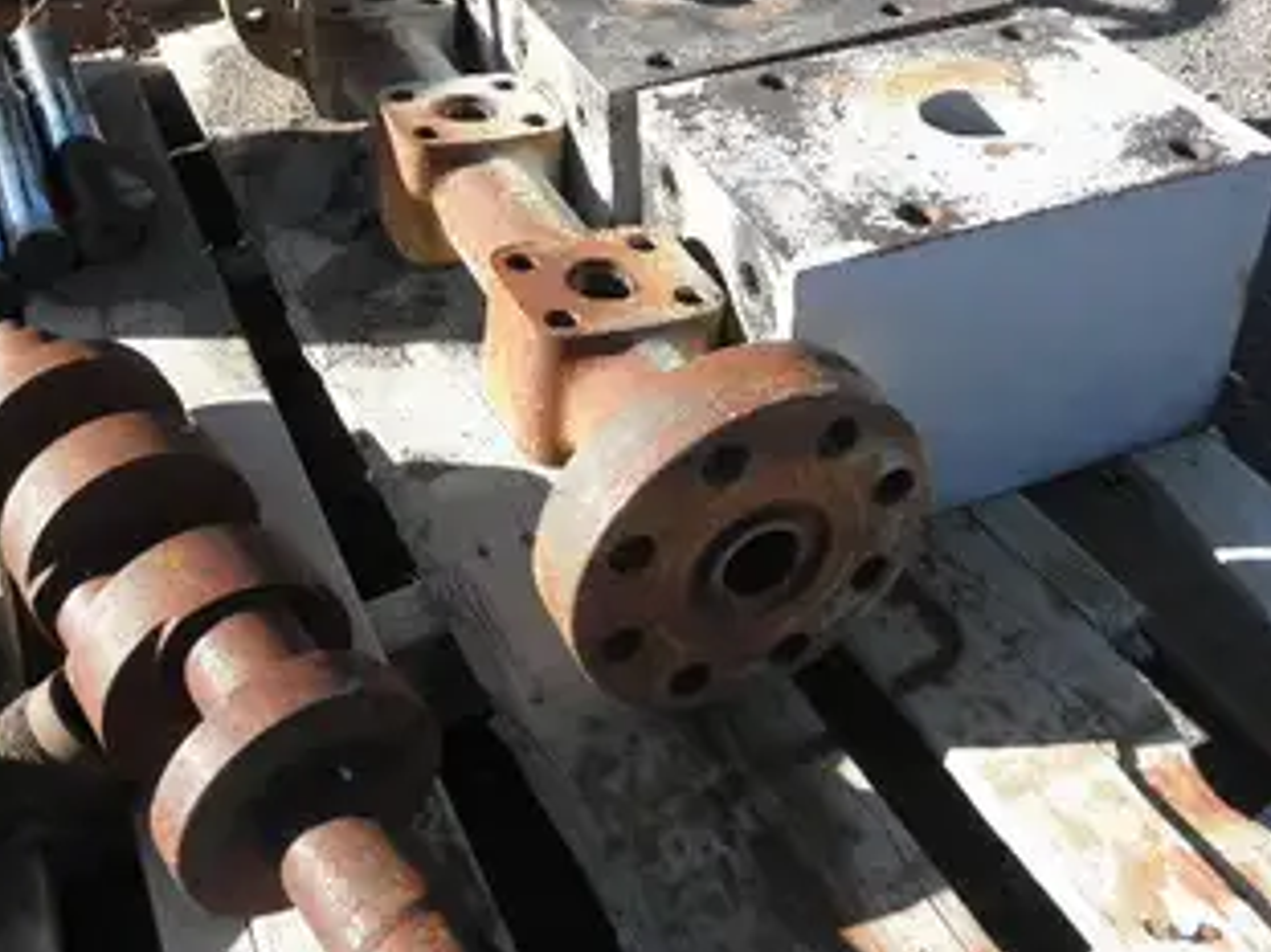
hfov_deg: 51.4
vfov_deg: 39.4
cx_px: 625
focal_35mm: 36
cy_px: 364
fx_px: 1321
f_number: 8.5
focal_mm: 5
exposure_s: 1/50
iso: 64
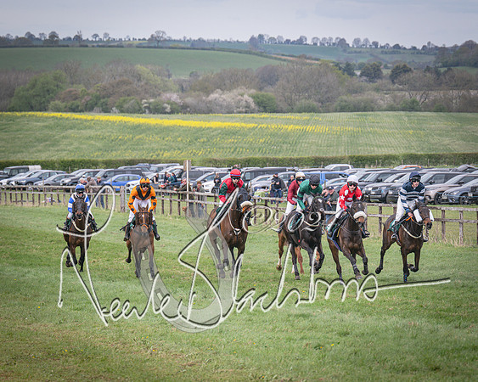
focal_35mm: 234
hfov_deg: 8.3
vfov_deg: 6.6
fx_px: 3303
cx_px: 325
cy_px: 250
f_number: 5
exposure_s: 1/800
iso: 400
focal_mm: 140
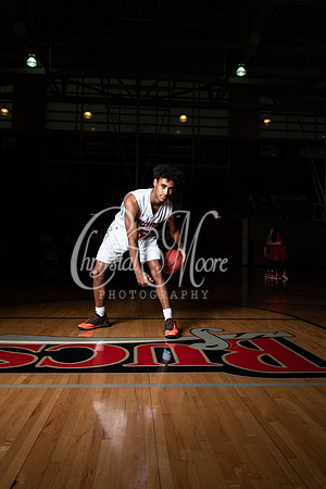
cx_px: 163
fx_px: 394
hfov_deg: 45.0
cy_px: 244
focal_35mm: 29
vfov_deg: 63.7
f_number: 14
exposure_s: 1/200
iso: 320
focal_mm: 29
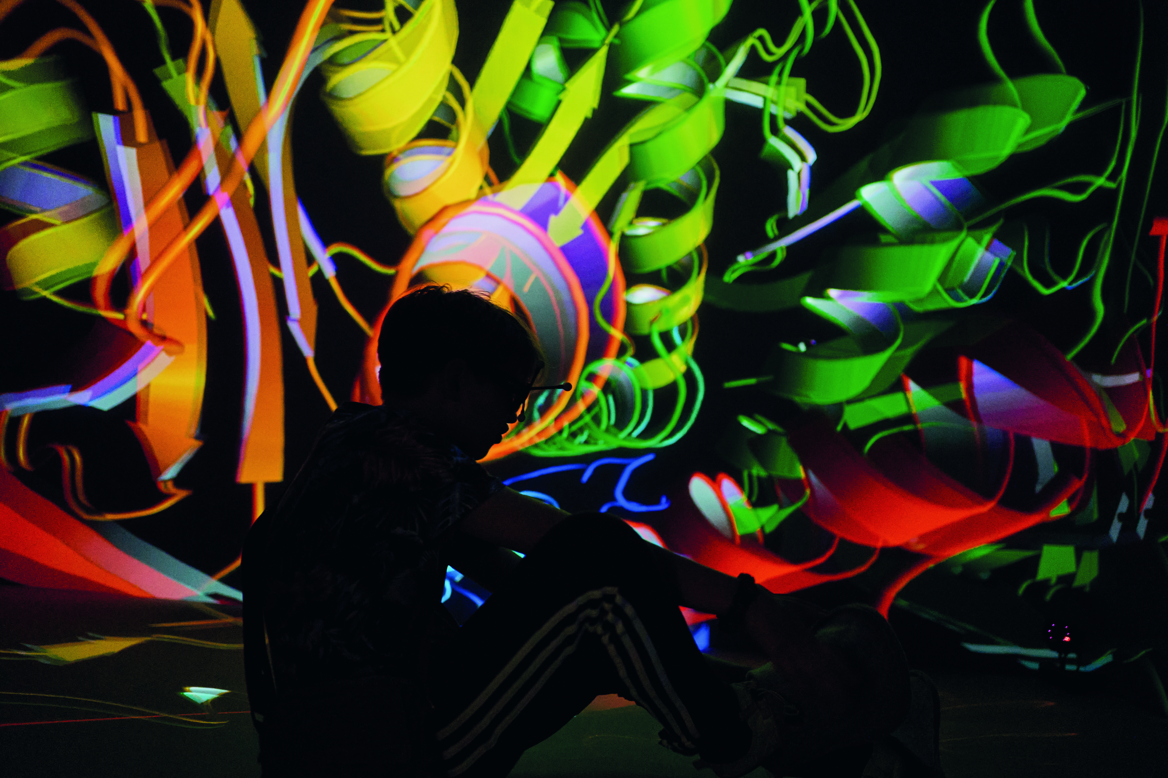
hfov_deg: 54.4
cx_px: 584
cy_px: 389
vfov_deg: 37.9
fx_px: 1135
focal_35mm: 35
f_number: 2
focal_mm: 35
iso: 5000
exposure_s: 1/60
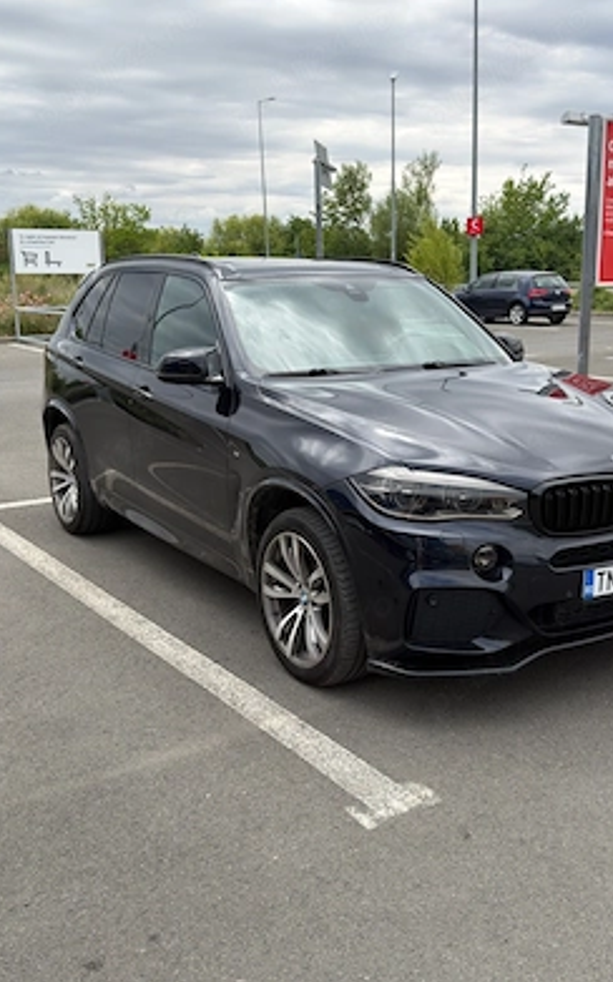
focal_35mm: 38
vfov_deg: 51.6
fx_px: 1017
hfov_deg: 33.5
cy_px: 490
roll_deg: +0.5
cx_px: 362
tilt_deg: -12.3
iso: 64
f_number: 1.78
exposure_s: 1/2915
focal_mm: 6.76
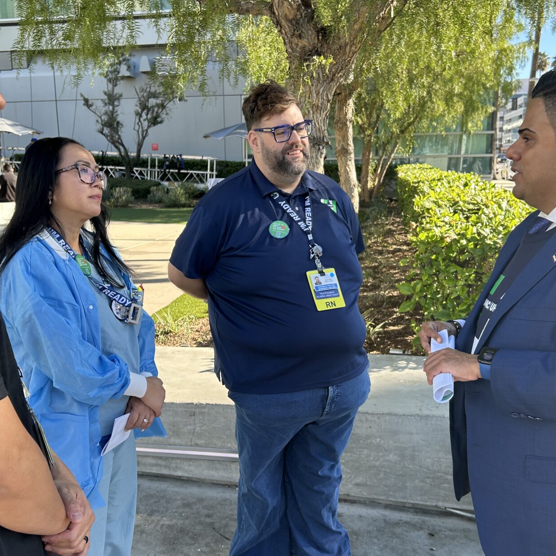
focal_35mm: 37
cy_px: 289
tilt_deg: -10.3
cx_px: 266
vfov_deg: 44.9
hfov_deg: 44.9
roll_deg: +1.0
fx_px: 672
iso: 50
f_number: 1.5
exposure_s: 1/561
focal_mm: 5.7
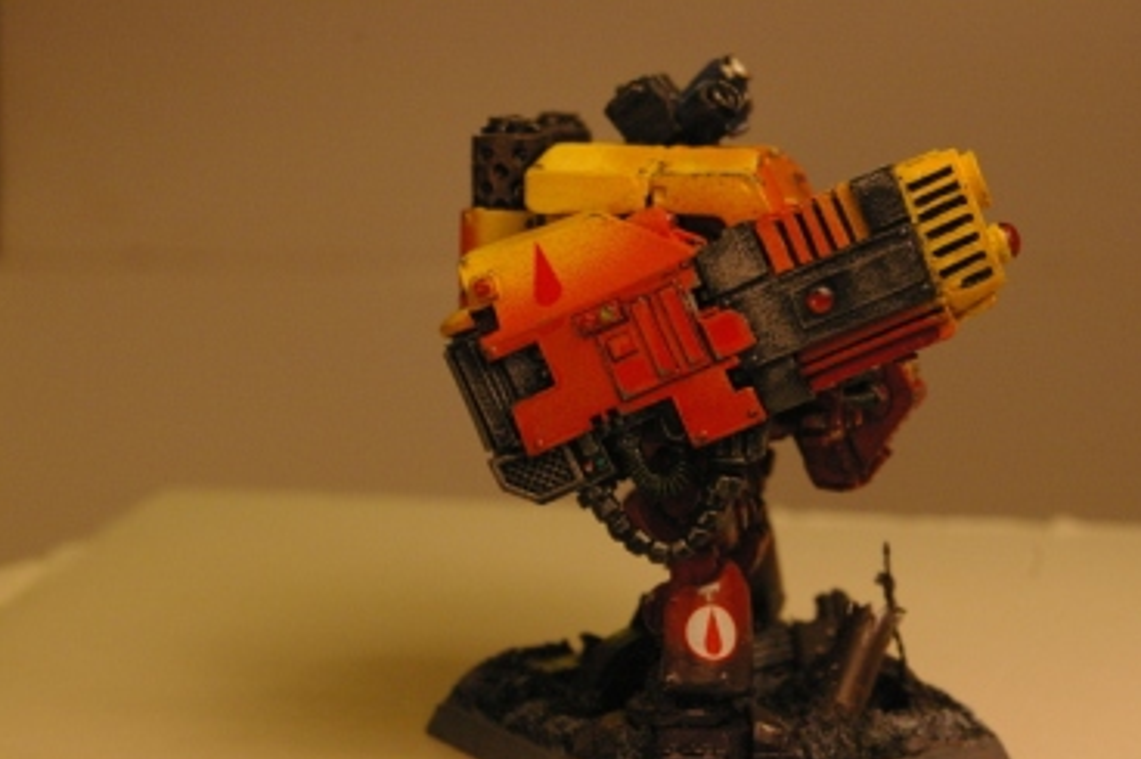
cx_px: 688
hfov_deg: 25.8
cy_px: 378
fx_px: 2490
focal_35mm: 79
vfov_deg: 17.3
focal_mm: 43
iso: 1600
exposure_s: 1/1000
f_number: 11
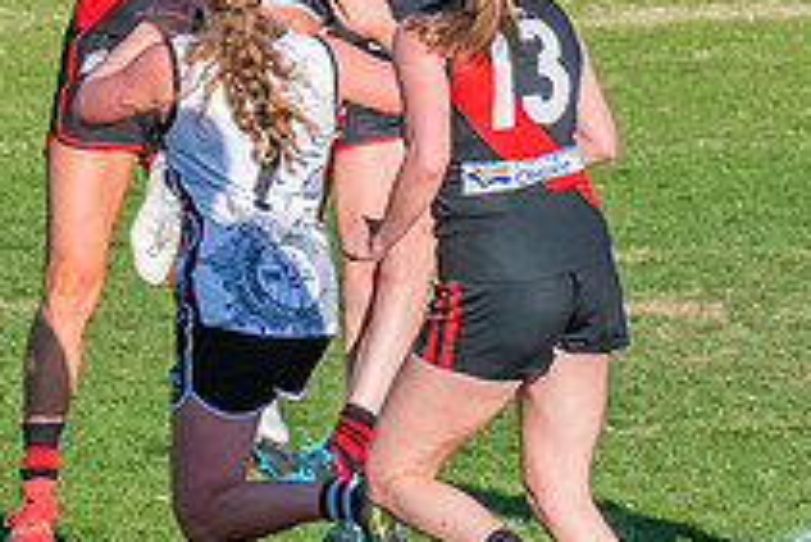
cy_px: 136
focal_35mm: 1195
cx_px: 290
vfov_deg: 1.2
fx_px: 26938
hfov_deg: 1.7
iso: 800
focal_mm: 170
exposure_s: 1/1250
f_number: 8
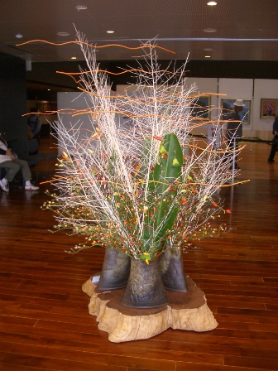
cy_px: 186
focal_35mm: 35
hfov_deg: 40.7
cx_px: 139
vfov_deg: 52.6
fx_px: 375
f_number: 2.6
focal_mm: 5.8
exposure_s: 1/60
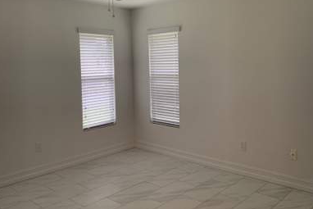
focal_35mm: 34
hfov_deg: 55.8
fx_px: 296
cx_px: 153
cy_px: 86
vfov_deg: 38.8
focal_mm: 4.25
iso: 50
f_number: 1.8
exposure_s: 1/60
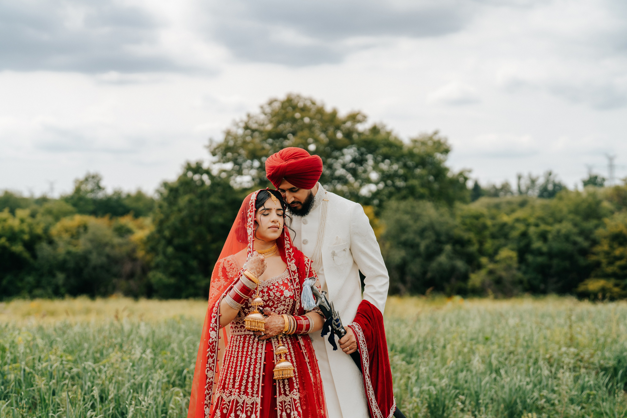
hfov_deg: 39.6
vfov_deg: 27.0
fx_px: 871
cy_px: 209
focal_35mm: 50
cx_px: 314
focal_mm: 50
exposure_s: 1/2500
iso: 100
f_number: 2
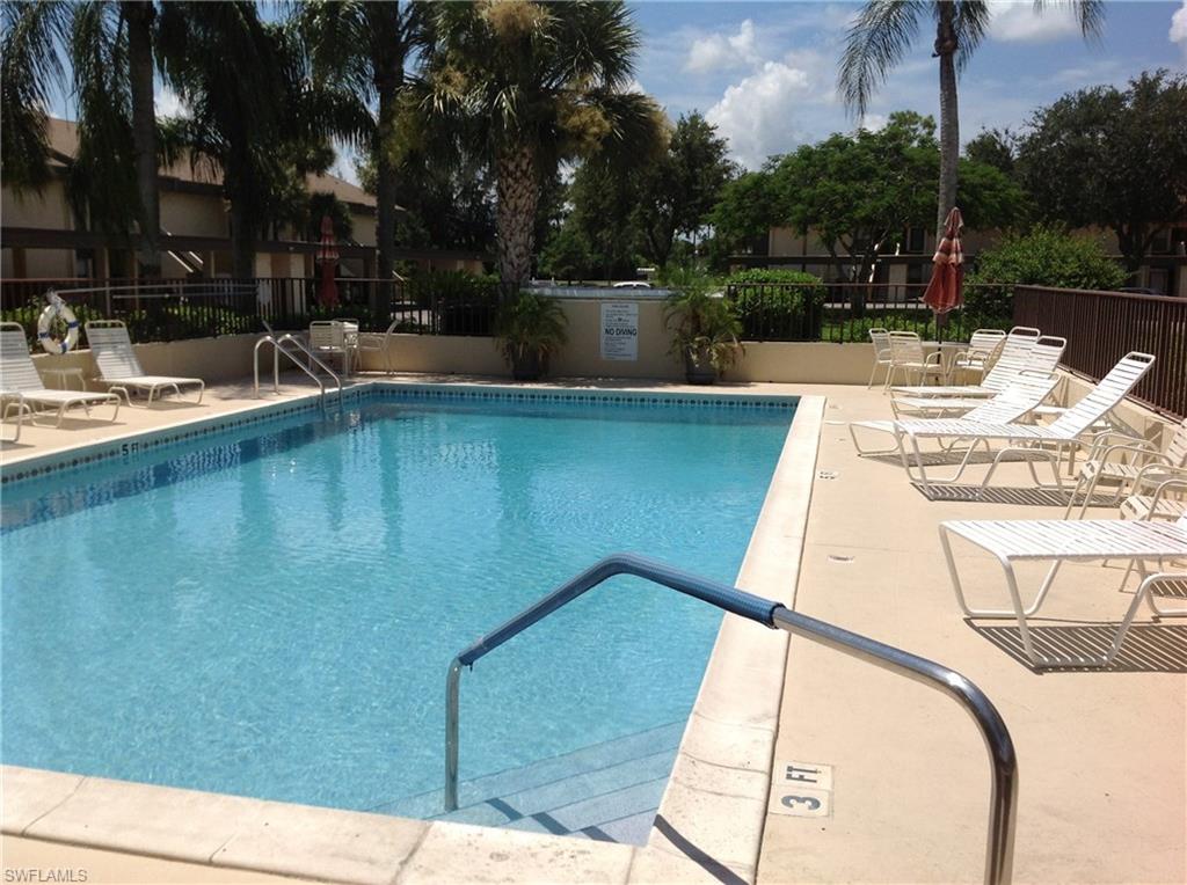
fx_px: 1198
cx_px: 594
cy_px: 442
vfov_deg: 40.6
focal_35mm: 35
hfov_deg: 52.7
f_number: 2.4
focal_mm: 4.28
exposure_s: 1/4329
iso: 64
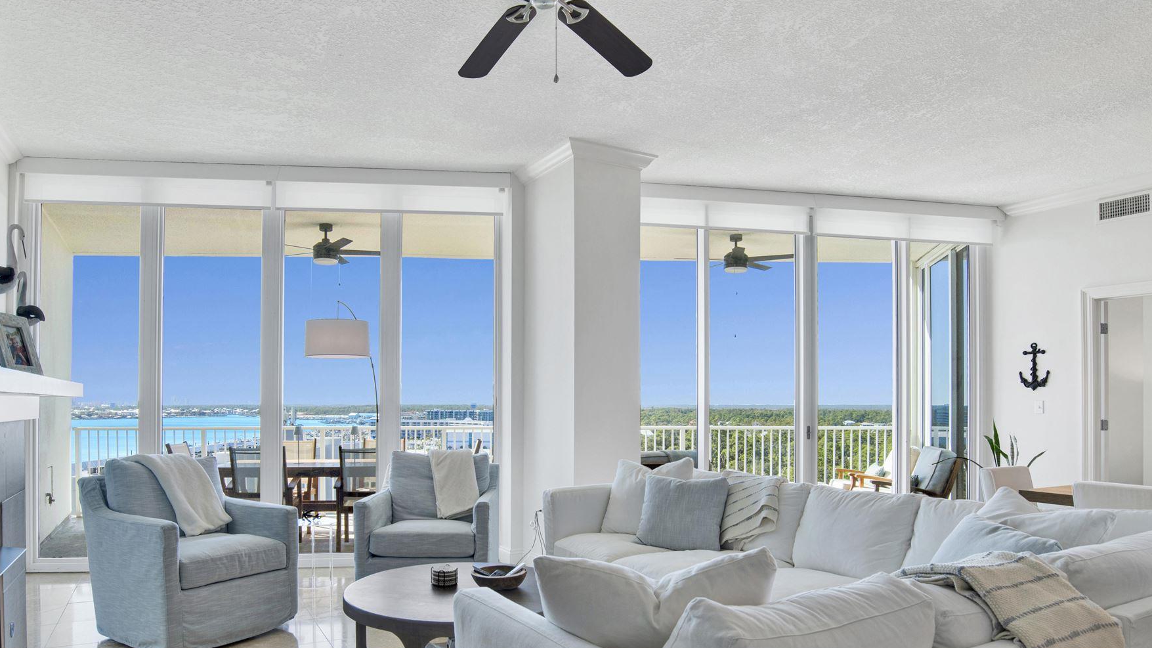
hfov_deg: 81.1
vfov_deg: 51.0
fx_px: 672
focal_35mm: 22
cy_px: 401
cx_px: 534
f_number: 11
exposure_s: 1/25
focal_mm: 18
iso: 200
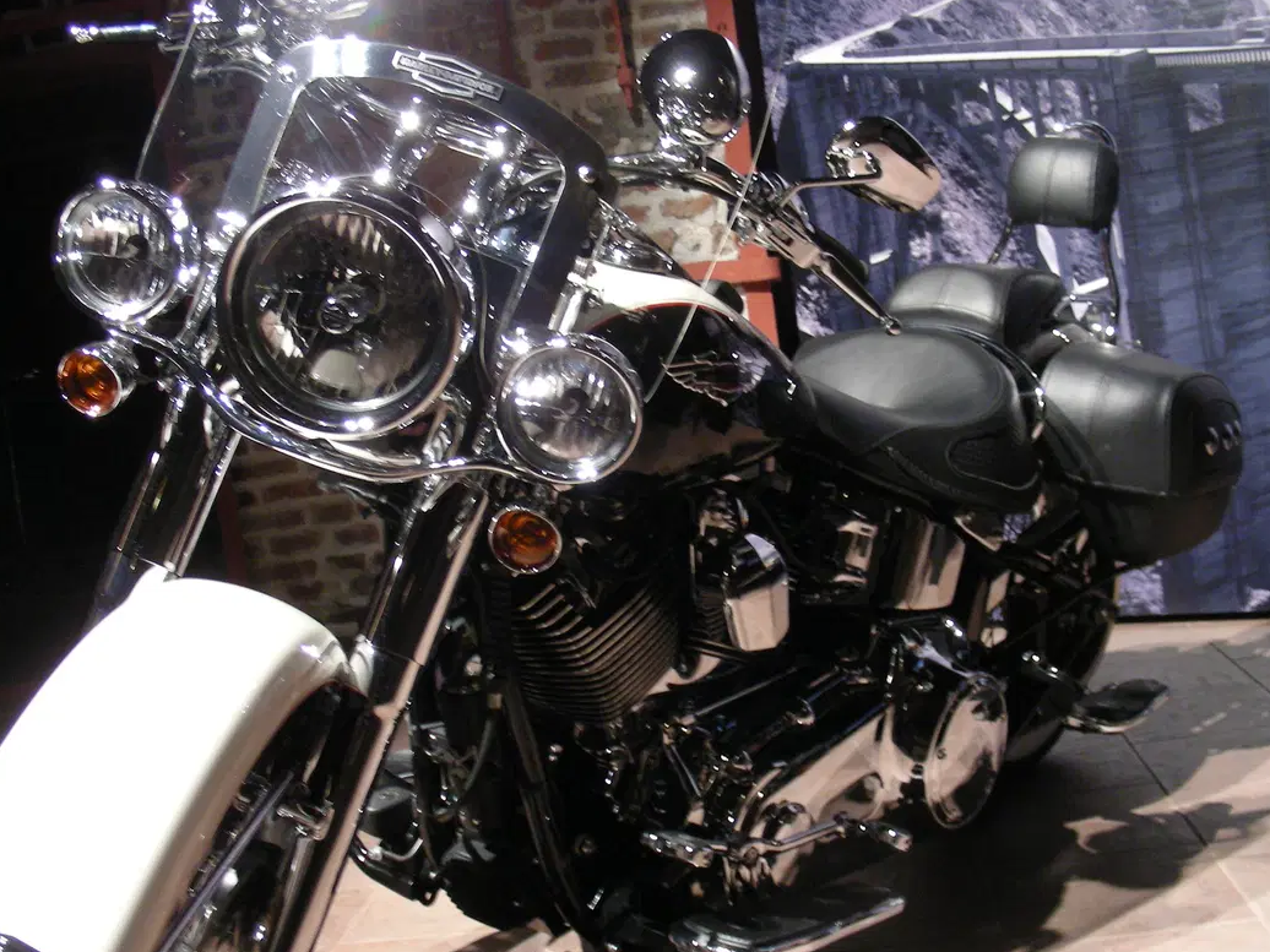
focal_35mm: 44
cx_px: 644
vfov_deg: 32.8
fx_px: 1614
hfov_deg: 42.9
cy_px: 527
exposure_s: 1/8.4
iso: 200
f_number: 3.5
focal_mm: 6.3
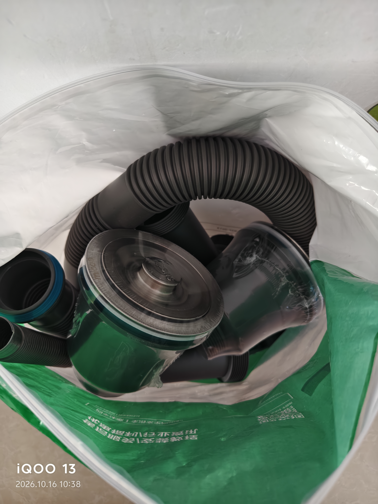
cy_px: 252
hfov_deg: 58.9
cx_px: 189
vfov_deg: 73.9
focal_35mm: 23
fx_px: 335
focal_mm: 5.56
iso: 353
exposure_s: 1/100
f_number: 1.88
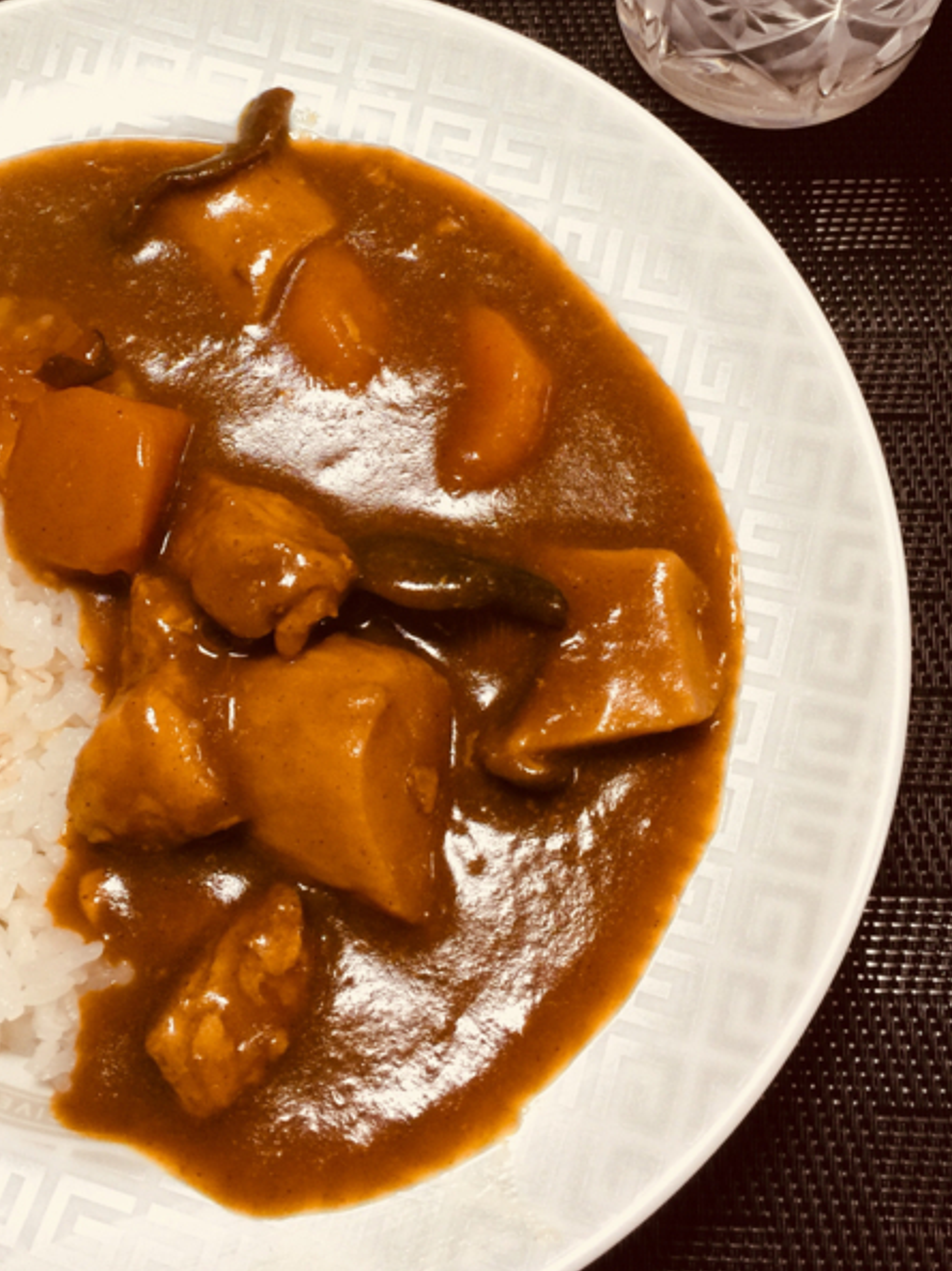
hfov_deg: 28.9
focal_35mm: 50
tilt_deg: -66.1
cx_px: 329
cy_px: 357
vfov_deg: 37.5
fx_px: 1835
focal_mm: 4.15
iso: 50
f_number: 2.2
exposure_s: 1/30
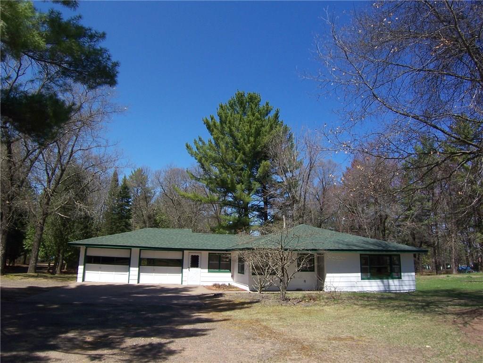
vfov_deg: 58.9
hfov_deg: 73.9
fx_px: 321
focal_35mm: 23
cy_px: 182
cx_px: 242
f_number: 5.6
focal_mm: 3.8
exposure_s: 1/250
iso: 64
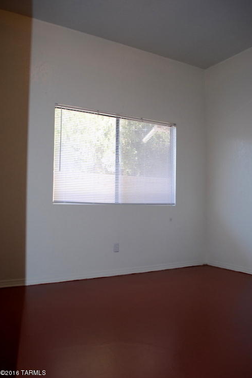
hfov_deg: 46.4
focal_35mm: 28
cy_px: 191
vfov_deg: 65.5
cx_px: 129
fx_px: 294
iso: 200
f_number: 3.5
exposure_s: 1/60
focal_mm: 18
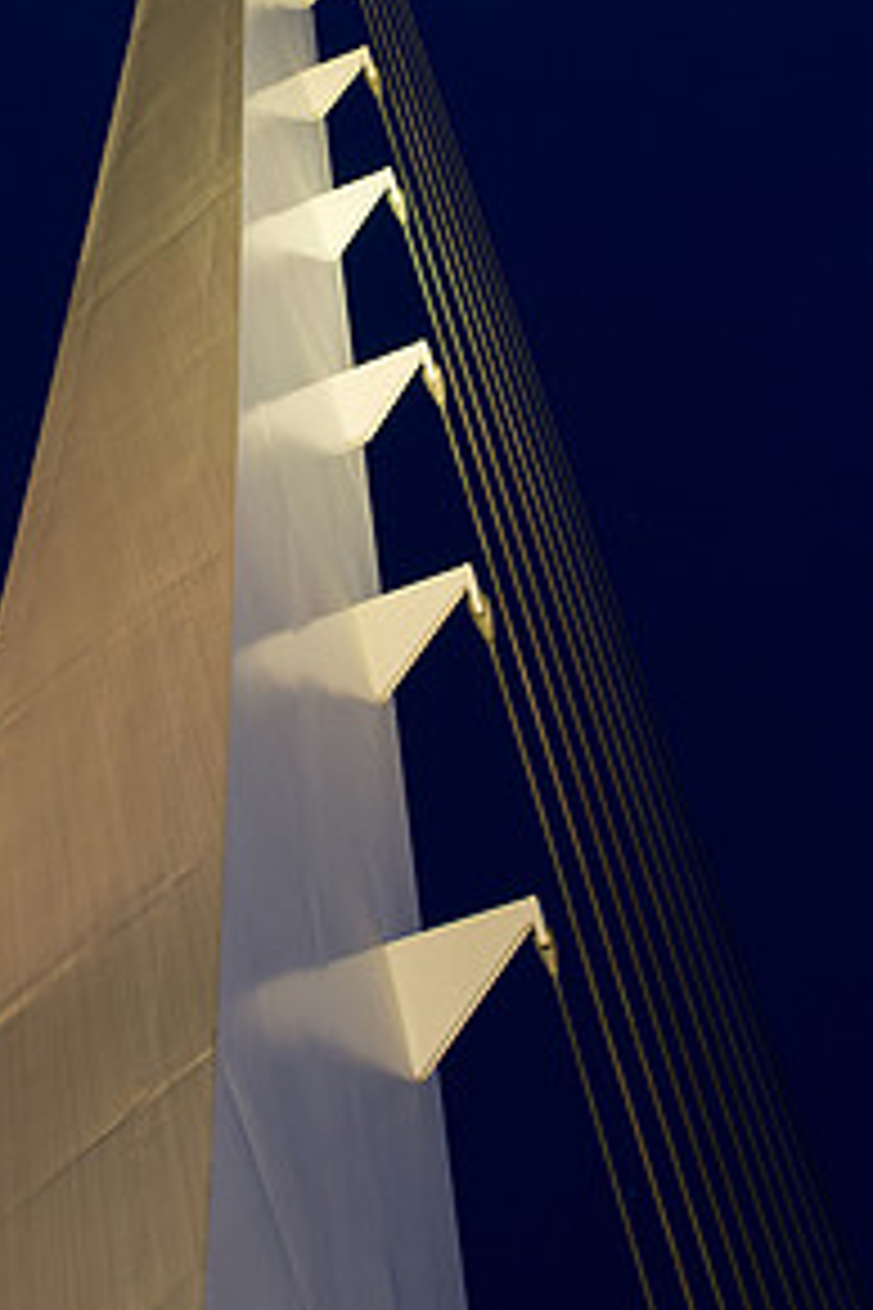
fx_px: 2364
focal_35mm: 65
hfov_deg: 20.7
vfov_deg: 30.7
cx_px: 214
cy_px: 410
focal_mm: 28
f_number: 11
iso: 100
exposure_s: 8
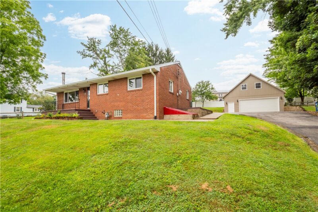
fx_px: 132
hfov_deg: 100.4
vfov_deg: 77.3
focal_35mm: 15
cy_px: 106
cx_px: 159
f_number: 8
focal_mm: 10
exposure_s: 1/320
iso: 200
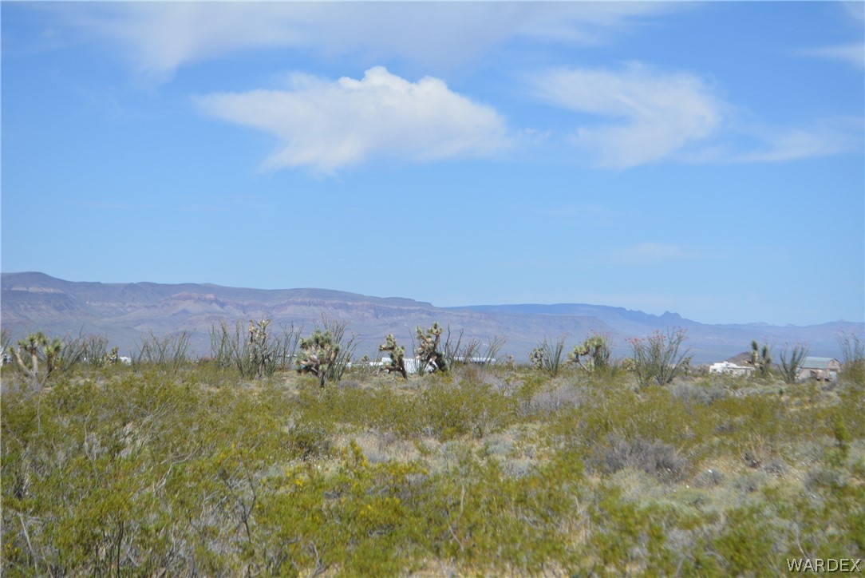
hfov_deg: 24.6
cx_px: 432
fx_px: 1983
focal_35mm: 82
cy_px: 289
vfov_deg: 16.6
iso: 400
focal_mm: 55
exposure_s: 1/2000
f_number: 7.1
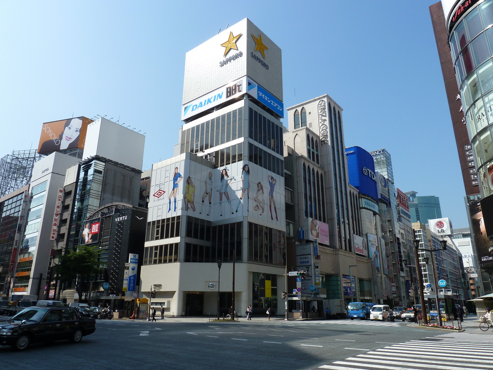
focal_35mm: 25
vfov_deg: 54.9
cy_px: 185
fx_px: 356
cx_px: 246
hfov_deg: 69.4
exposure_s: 1/400
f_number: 4.5
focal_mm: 4.1
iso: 80
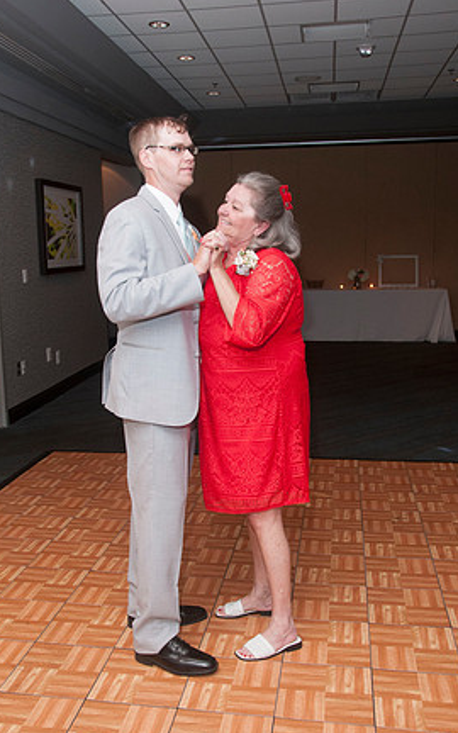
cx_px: 216
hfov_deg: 36.3
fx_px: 699
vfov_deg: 55.3
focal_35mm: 35
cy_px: 377
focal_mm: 22
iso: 800
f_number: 5.6
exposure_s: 1/60
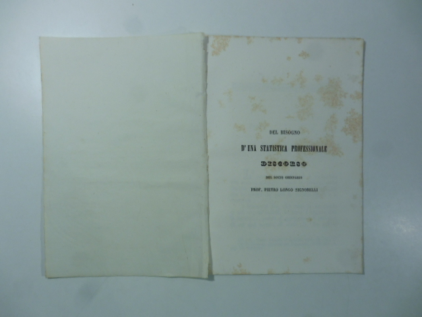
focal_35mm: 24
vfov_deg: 56.8
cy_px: 158
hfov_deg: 71.6
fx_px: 293
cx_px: 211
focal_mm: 4.3
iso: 100
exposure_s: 1/100
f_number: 3.5
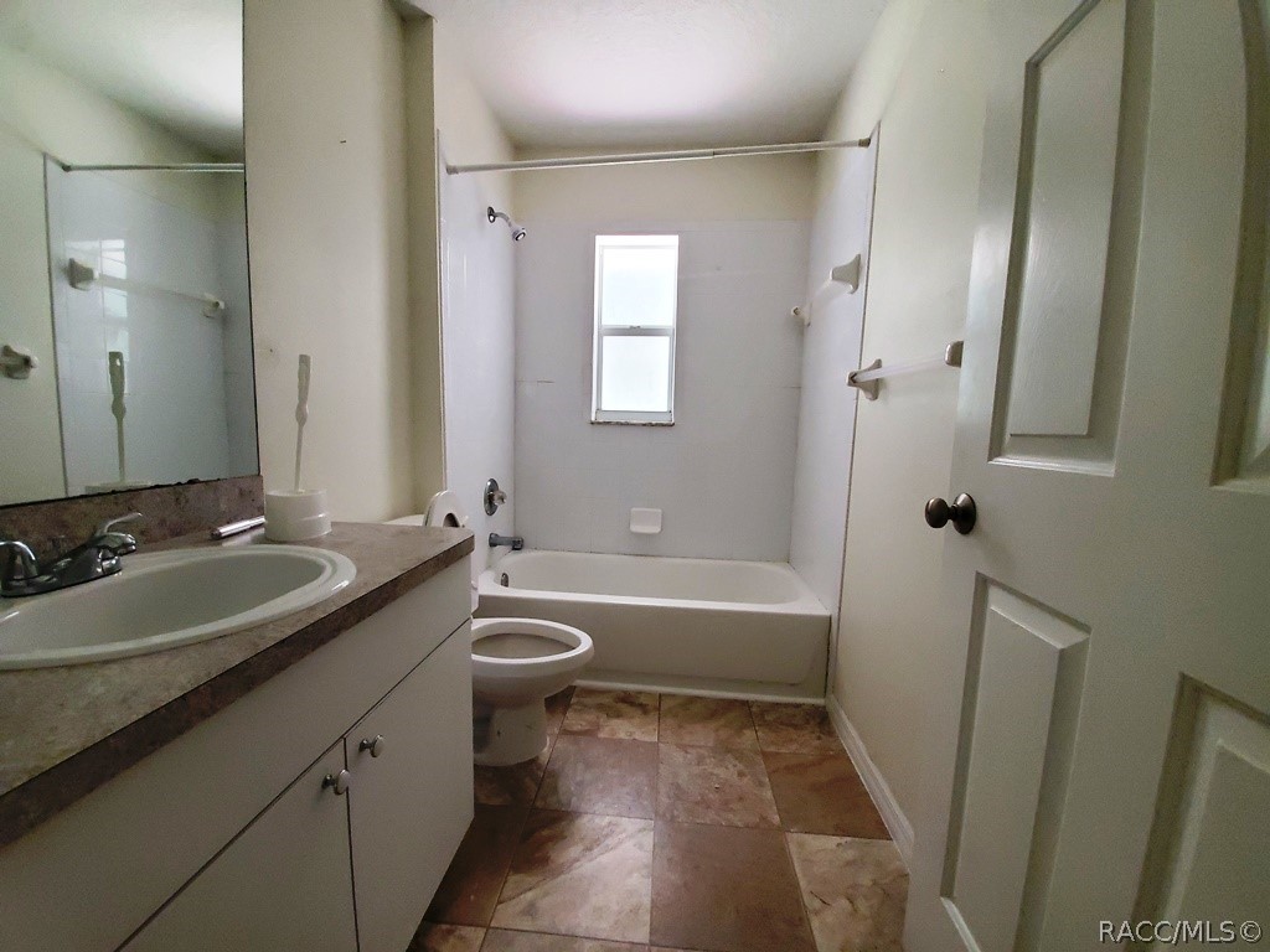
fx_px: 477
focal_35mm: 13
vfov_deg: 89.9
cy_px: 476
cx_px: 635
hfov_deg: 106.2
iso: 500
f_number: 2.2
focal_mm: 1.8
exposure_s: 1/39
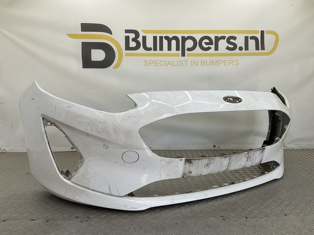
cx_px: 157
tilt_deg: -6.9
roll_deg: -0.8
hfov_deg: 61.7
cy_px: 118
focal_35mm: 29
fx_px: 263
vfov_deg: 48.2
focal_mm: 3
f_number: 1.8
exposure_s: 1/260
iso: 16
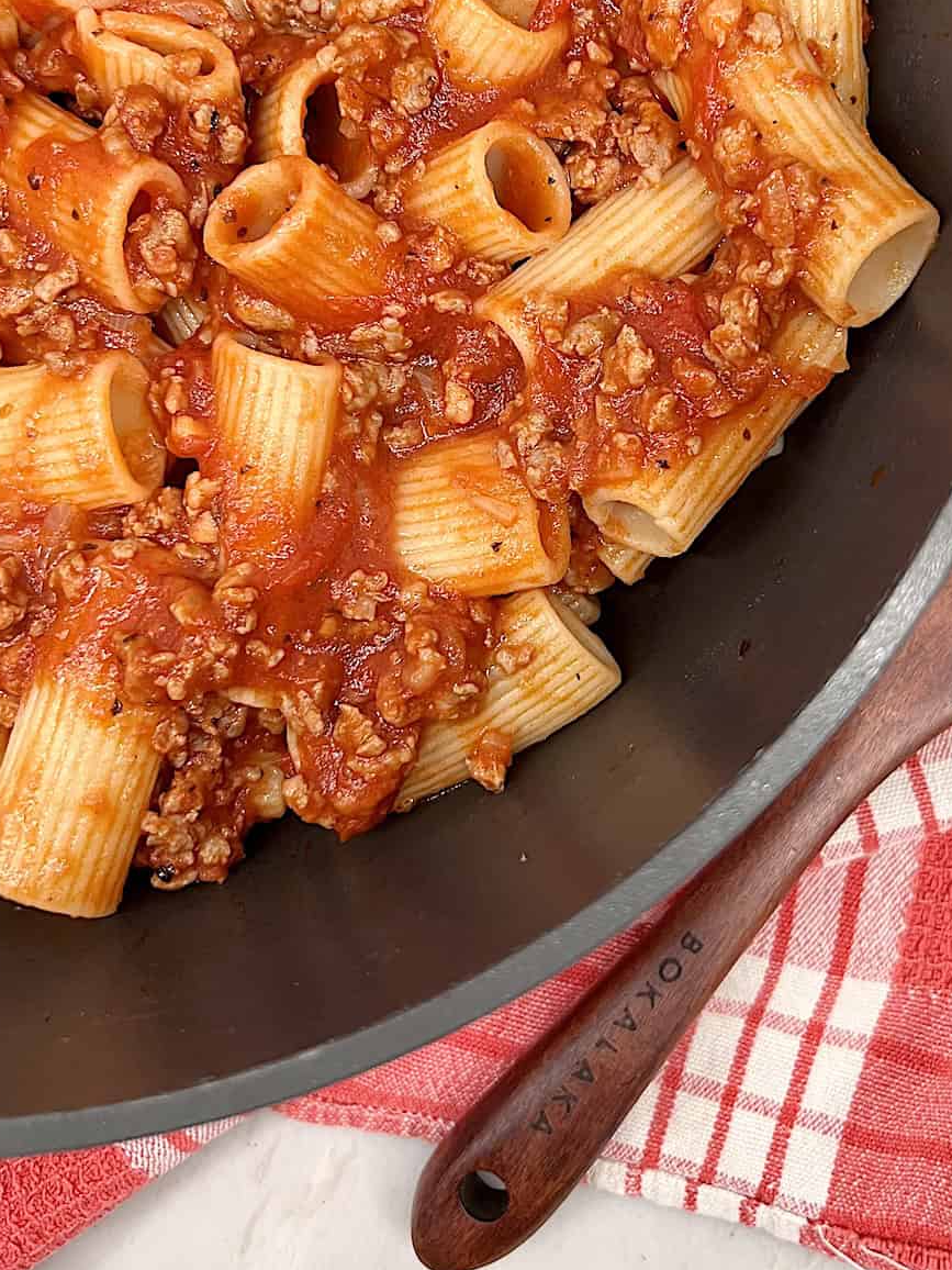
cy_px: 454
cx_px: 571
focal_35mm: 36
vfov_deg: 50.7
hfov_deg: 39.5
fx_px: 1320
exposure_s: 1/60
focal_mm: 5.7
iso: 125
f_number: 1.5
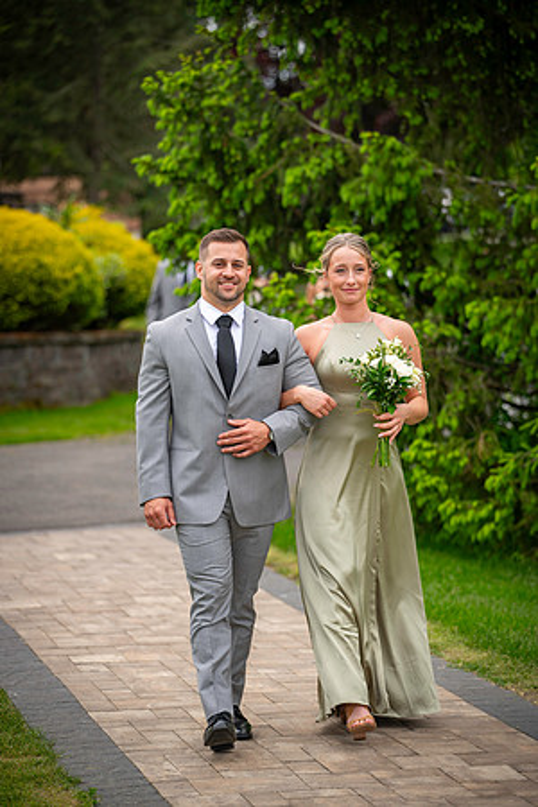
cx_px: 269
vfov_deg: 17.1
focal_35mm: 120
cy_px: 404
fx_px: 2690
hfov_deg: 11.4
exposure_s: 1/320
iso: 100
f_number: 2.8
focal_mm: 120
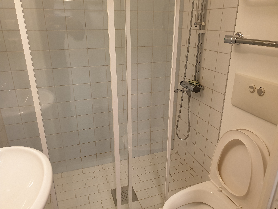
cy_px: 104
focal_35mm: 26
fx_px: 209
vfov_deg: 53.1
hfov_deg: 67.3
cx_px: 139
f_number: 2.4
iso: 250
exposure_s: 1/50
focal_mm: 4.3
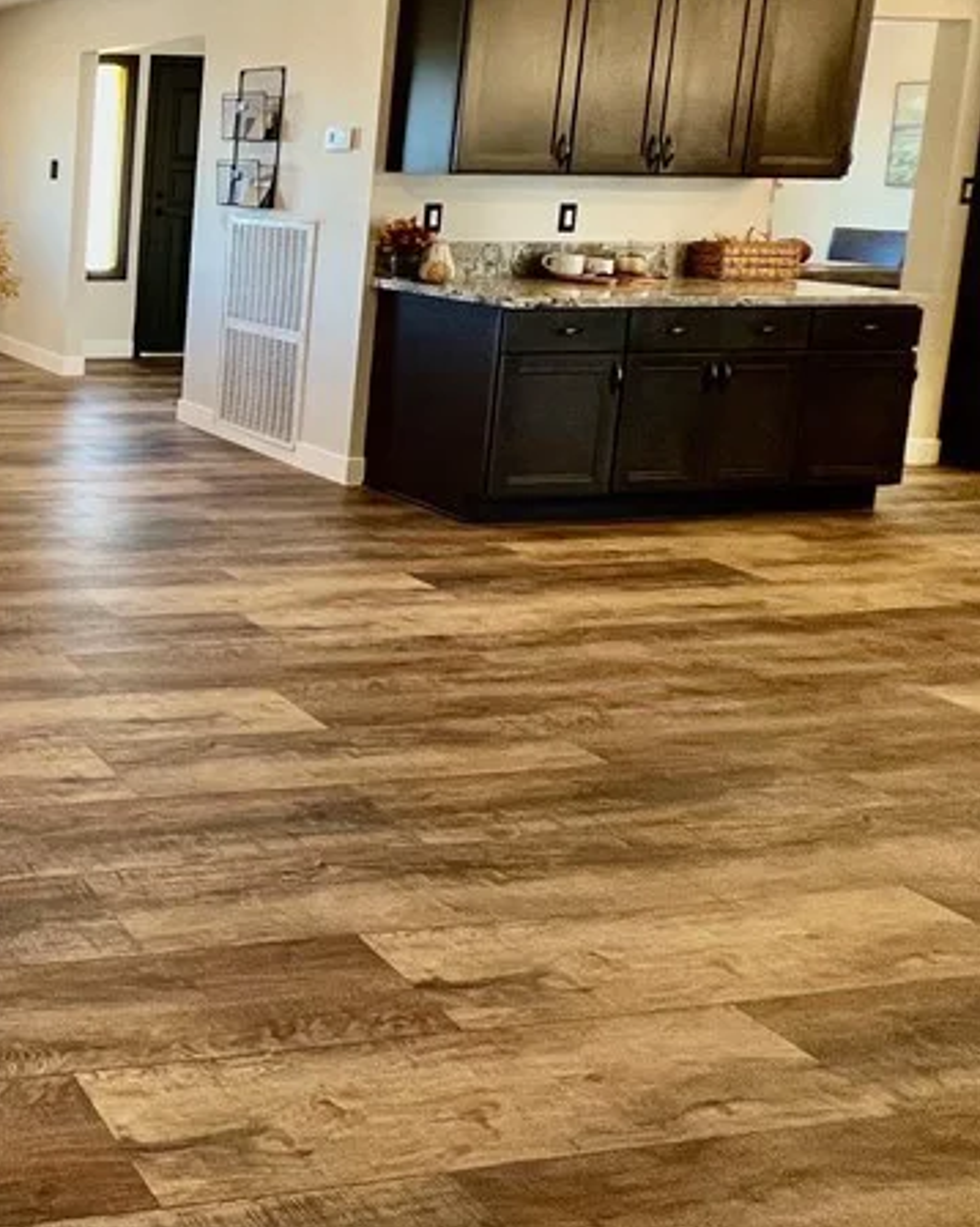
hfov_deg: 32.6
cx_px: -375
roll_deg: -0.2
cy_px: 274
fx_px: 1052
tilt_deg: -6.4
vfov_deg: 56.7
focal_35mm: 29
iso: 160
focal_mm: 1.57
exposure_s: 1/60
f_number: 1.8
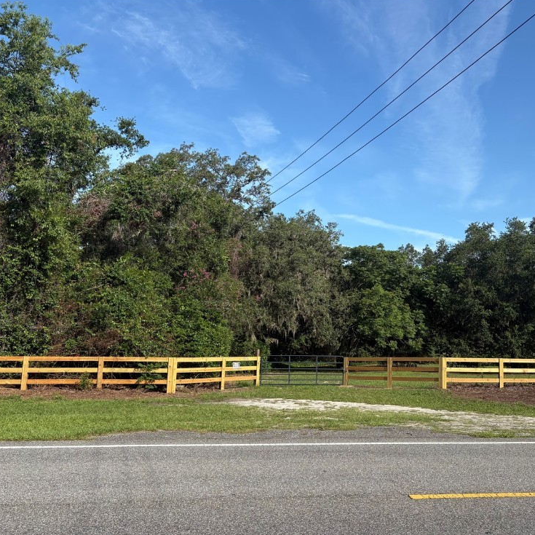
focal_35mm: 32
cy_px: 276
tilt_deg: +7.9
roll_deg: -1.5
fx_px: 560
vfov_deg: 51.1
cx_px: 352
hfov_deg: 50.3
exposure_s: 1/2364
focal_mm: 5.96
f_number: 1.6
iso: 50
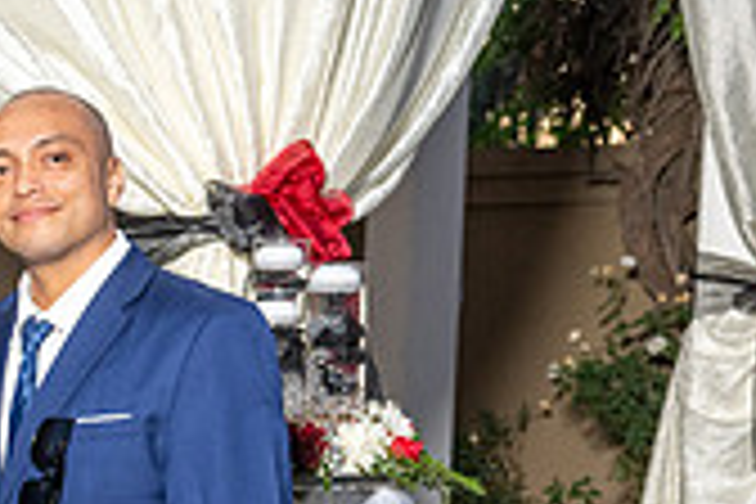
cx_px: -366
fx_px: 2646
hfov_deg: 15.1
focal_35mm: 126
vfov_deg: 10.6
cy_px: 683
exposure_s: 1/200
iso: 640
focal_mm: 32
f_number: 4.5
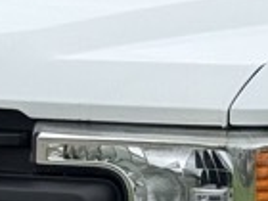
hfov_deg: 5.6
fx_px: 2717
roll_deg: -2.7
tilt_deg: -7.6
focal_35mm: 351
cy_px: 128
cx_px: 278
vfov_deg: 4.2
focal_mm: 6.76
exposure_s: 1/843
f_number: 1.78
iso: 64
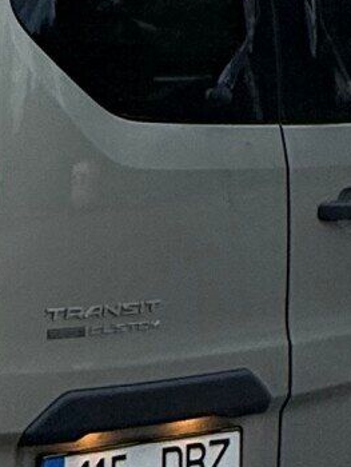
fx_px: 1404
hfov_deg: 13.7
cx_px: -113
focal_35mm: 104
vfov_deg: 17.9
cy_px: -100
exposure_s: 1/99
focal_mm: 2.22
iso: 125
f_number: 2.2
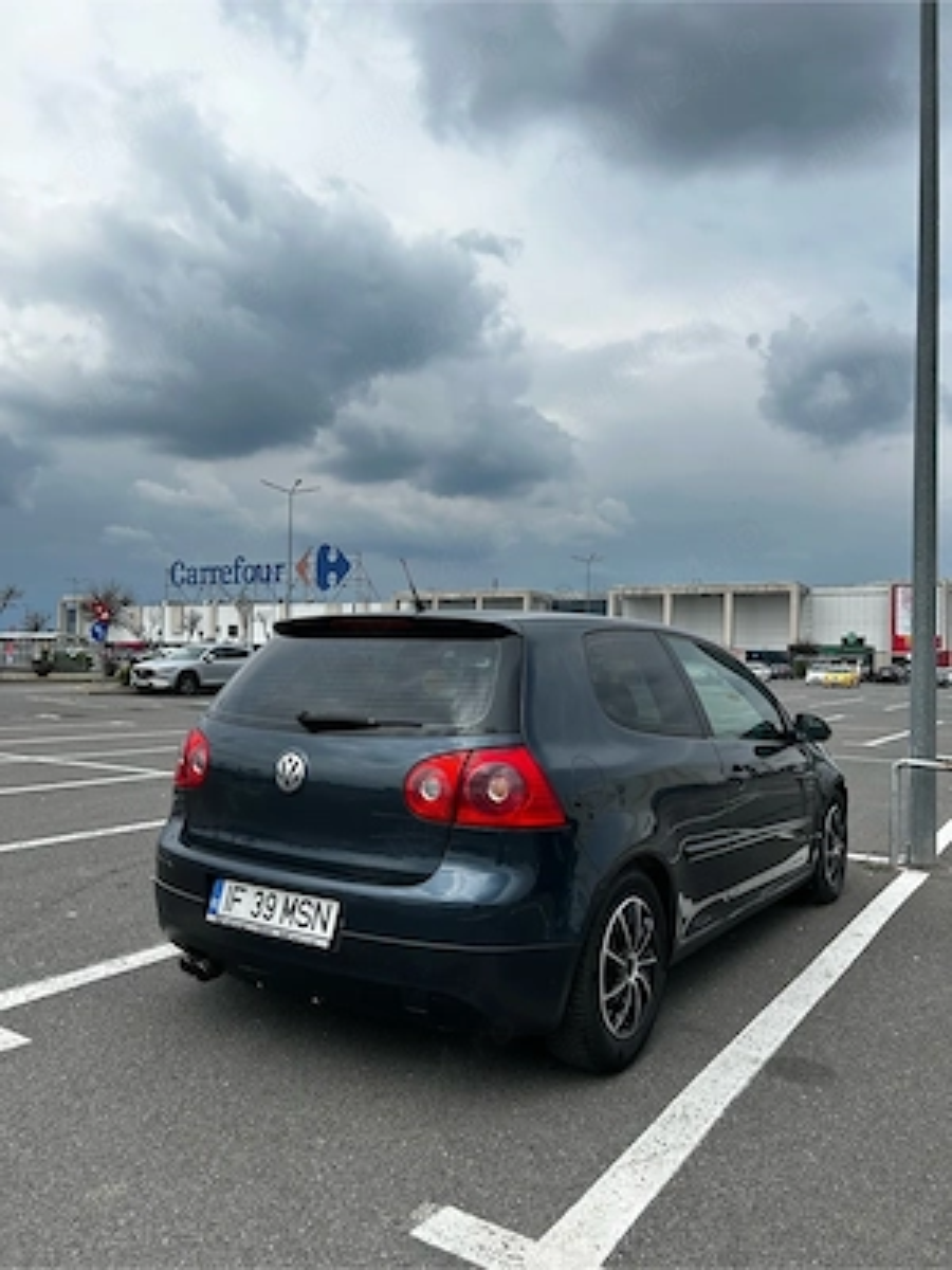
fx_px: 953
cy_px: 635
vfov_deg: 67.3
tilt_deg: +0.2
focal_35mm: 26
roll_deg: -2.0
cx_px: 476
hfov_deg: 53.1
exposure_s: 1/1209
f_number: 1.5
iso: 50
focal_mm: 5.7
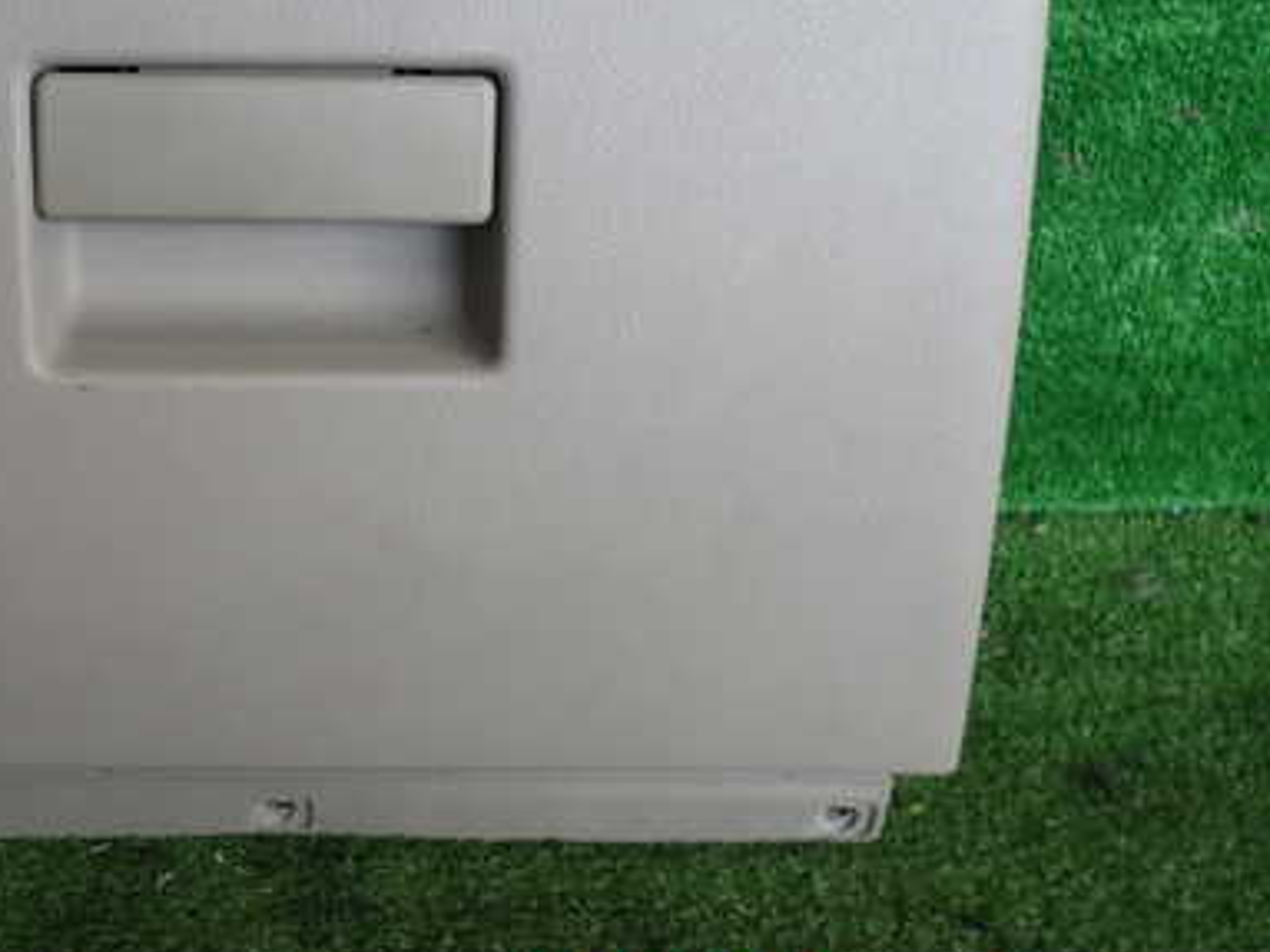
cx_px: 285
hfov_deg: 39.1
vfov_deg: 30.5
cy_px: 289
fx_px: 1724
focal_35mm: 47
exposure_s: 1/125
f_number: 2.3
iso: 160
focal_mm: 5.4
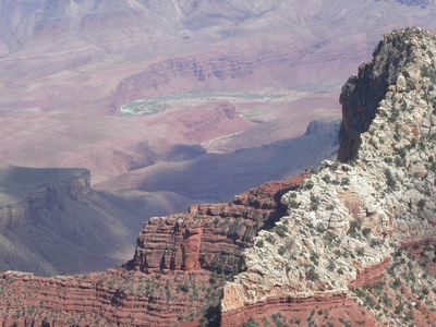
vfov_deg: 13.0
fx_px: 1436
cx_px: 218
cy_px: 164
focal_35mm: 114
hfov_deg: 17.3
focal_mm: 23.4
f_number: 8
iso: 100
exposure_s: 1/250
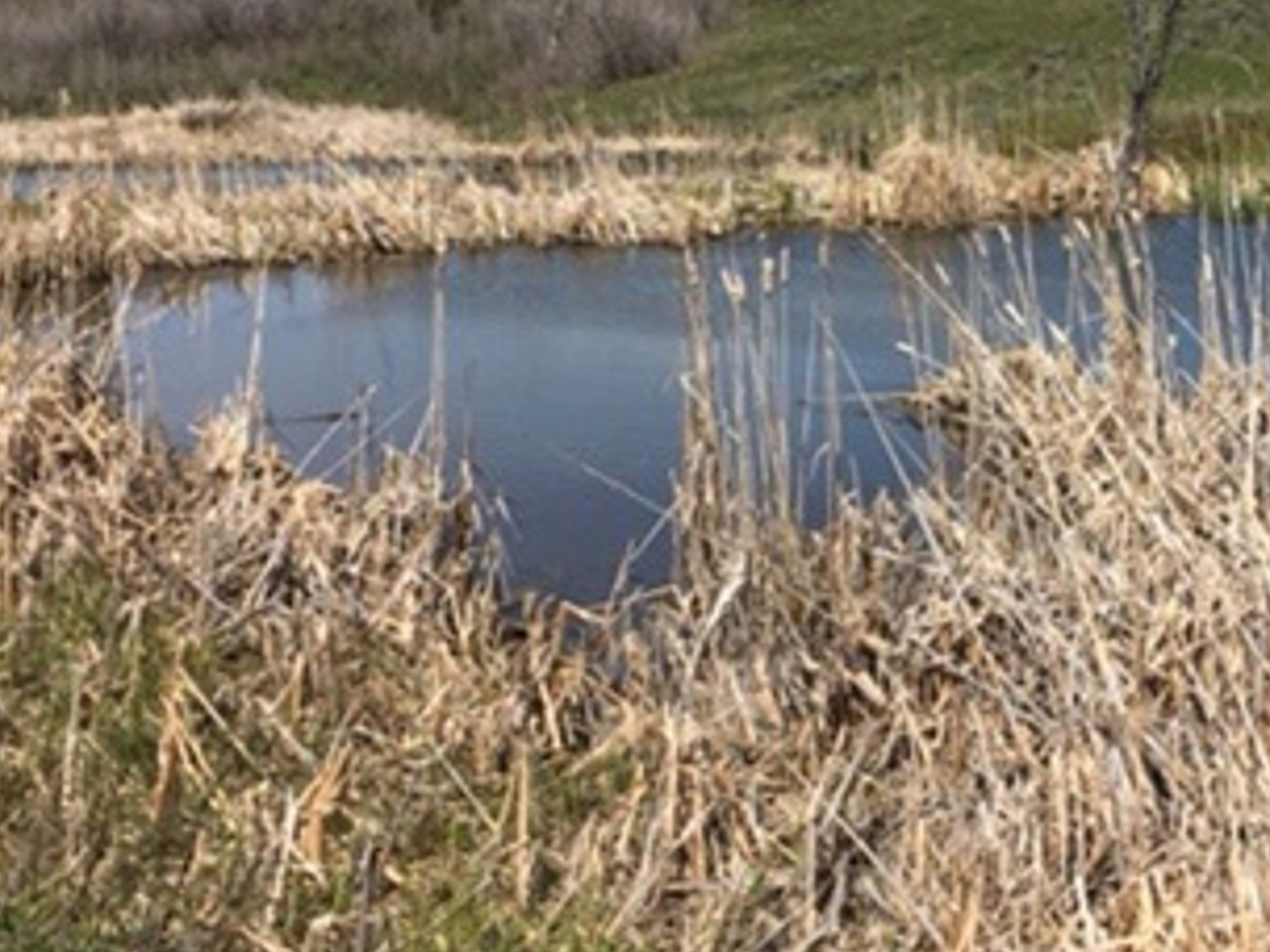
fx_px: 2238
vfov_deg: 23.9
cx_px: 907
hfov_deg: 31.3
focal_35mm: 61
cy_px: 305
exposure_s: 1/2024
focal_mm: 4.15
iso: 25
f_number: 2.2
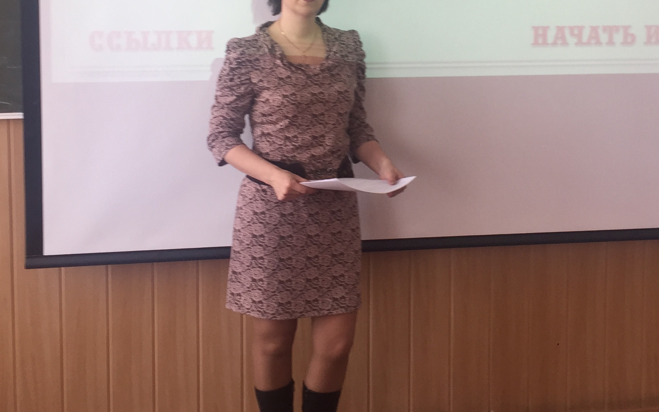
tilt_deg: -6.6
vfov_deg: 22.0
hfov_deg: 35.0
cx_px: 399
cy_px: 70
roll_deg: -0.7
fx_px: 1042
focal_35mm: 58
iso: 32
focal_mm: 4.15
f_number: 2.2
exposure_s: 1/50
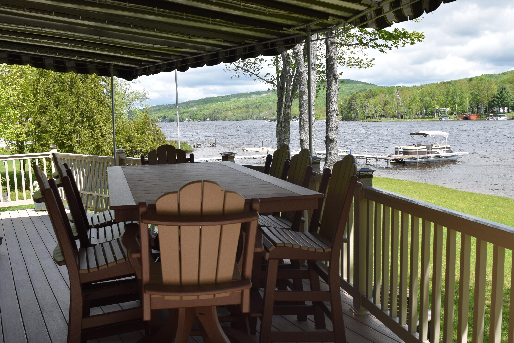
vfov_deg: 36.9
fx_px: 514
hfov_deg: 53.1
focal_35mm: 36
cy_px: 172
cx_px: 257
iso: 200
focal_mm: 24
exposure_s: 1/320
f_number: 9
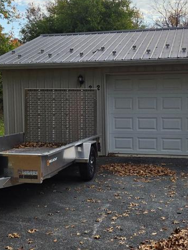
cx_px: 108
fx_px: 384
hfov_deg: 27.5
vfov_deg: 36.2
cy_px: 120
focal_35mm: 53
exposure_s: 1/5186
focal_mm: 5.4
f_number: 1.8
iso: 80
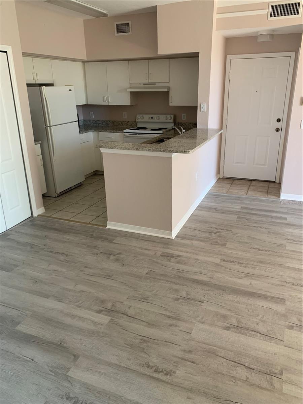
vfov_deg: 67.3
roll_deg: +1.4
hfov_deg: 53.1
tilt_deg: -21.2
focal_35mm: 26
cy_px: 202
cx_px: 152
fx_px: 303
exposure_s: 1/60
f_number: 1.8
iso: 125
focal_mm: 4.25
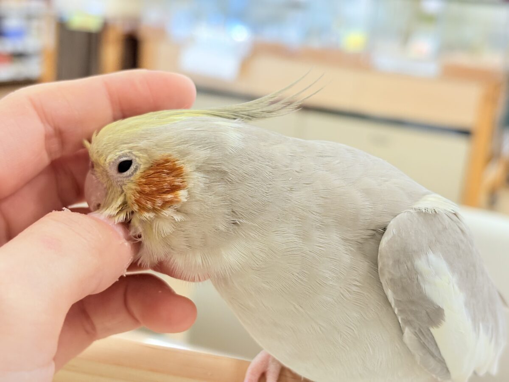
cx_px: 254
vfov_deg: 28.0
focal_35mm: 52
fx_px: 765
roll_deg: -5.3
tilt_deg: -13.5
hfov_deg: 36.8
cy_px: 191
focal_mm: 5.96
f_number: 1.6
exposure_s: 1/100
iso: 125
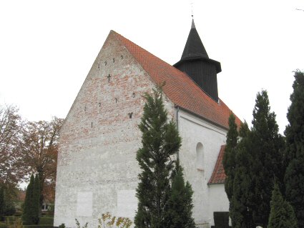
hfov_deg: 51.3
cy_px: 114
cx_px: 152
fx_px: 316
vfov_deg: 39.7
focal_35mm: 36
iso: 50
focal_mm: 7.5
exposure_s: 1/148
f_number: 4.3
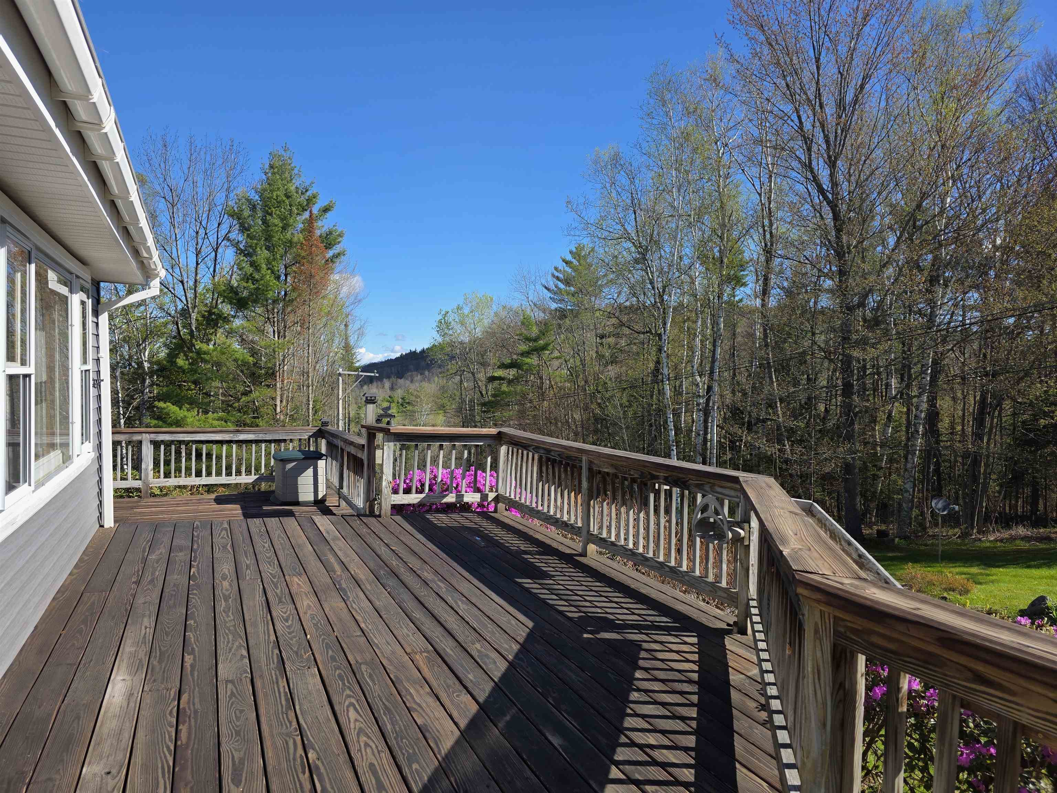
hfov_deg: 73.9
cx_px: 528
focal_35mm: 23
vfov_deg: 58.9
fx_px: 702
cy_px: 396
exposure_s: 1/3550
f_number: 1.7
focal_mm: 6.3
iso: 80
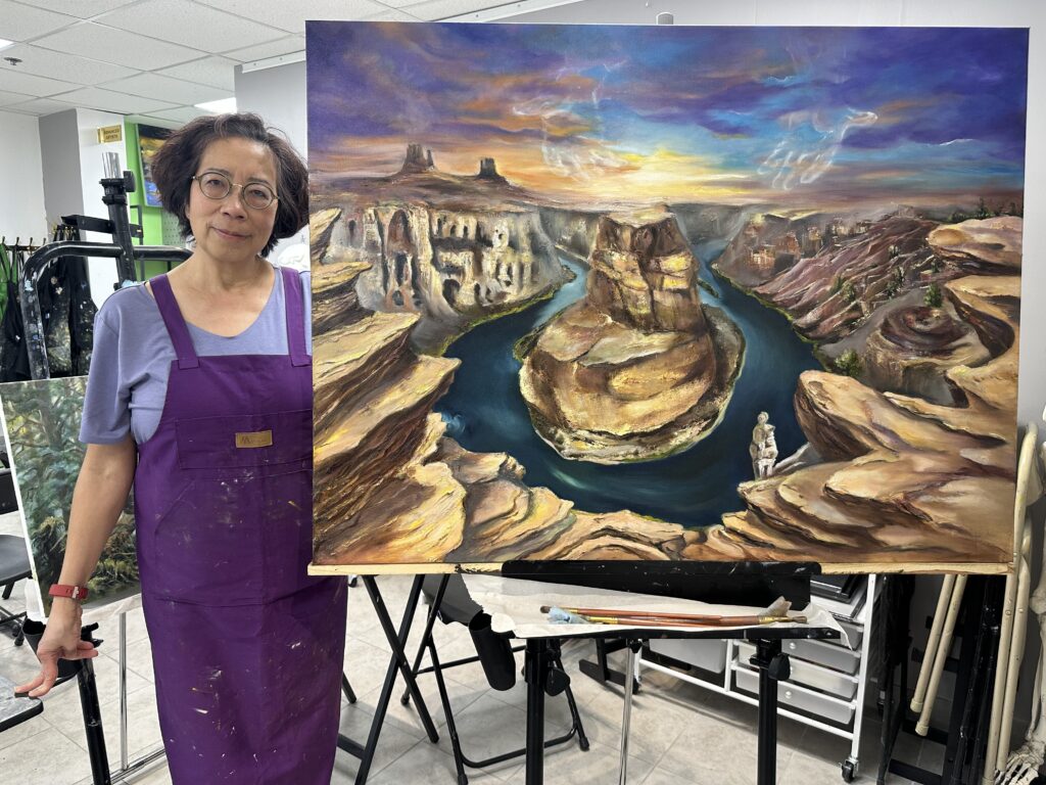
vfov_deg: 56.8
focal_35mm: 24
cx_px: 523
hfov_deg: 71.6
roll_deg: -1.3
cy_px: 392
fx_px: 725
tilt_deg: -9.4
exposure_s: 1/60
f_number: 1.78
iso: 125
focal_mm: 6.86
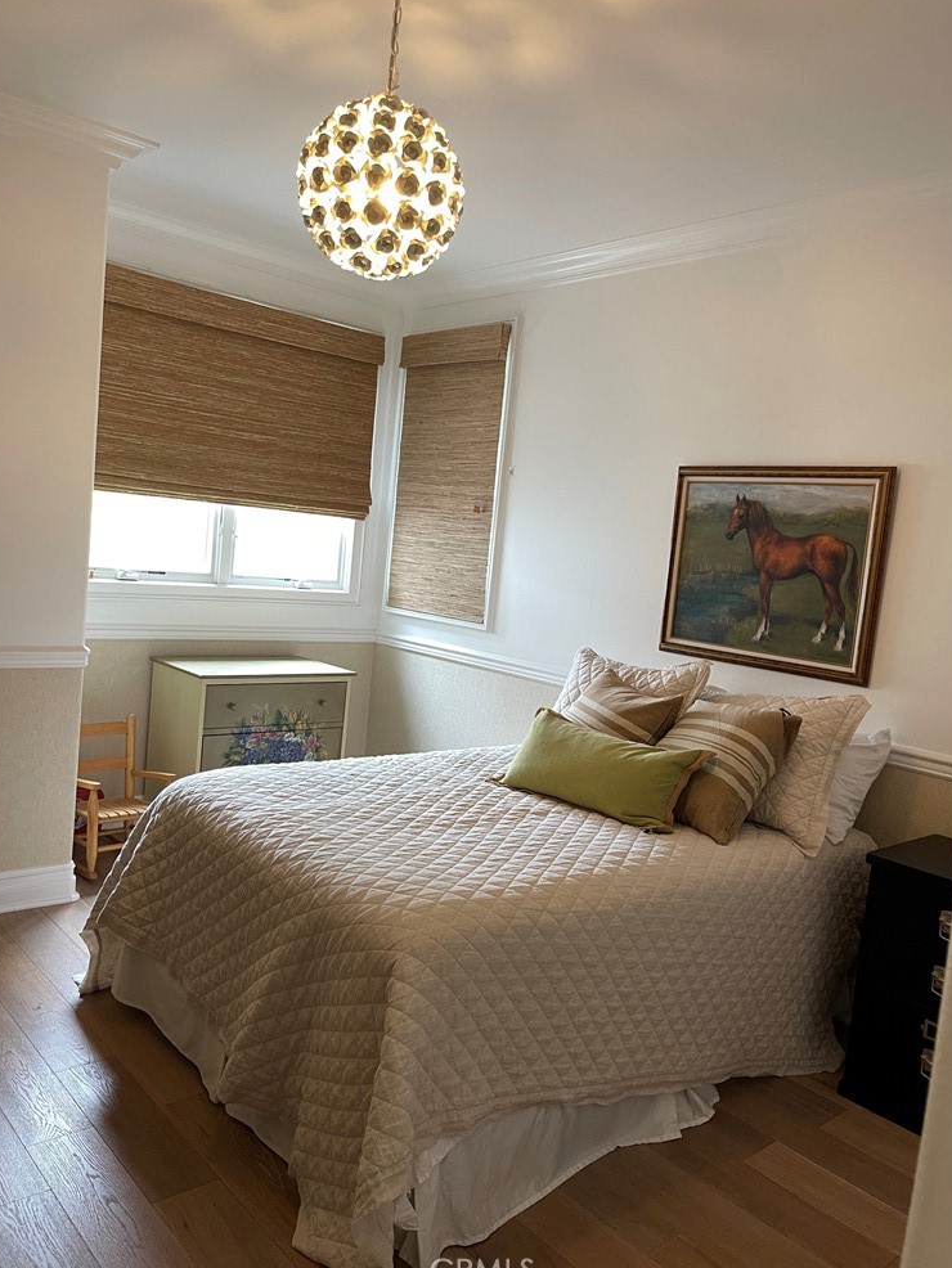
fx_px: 990
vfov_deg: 65.3
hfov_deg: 51.4
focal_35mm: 27
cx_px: 475
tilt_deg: -3.6
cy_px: 630
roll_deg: -5.5
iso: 125
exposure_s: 1/60
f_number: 1.6
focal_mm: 5.1
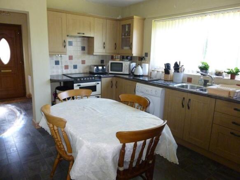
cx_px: 120
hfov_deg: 69.4
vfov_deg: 54.9
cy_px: 90
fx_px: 173
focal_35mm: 25
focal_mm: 4.5
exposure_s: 1/60
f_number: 3.1
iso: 400
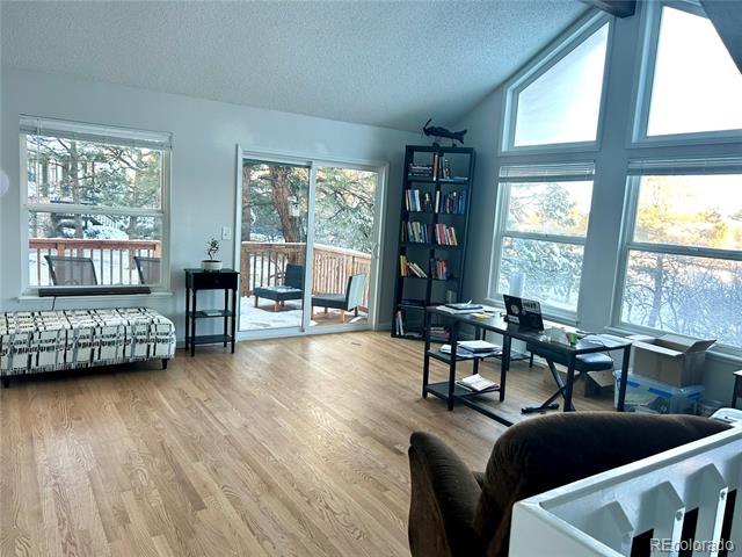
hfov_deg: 67.3
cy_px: 278
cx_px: 371
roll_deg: -2.4
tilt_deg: -7.9
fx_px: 557
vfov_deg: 53.1
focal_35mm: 26
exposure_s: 1/120
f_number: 1.5
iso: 100
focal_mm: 5.7
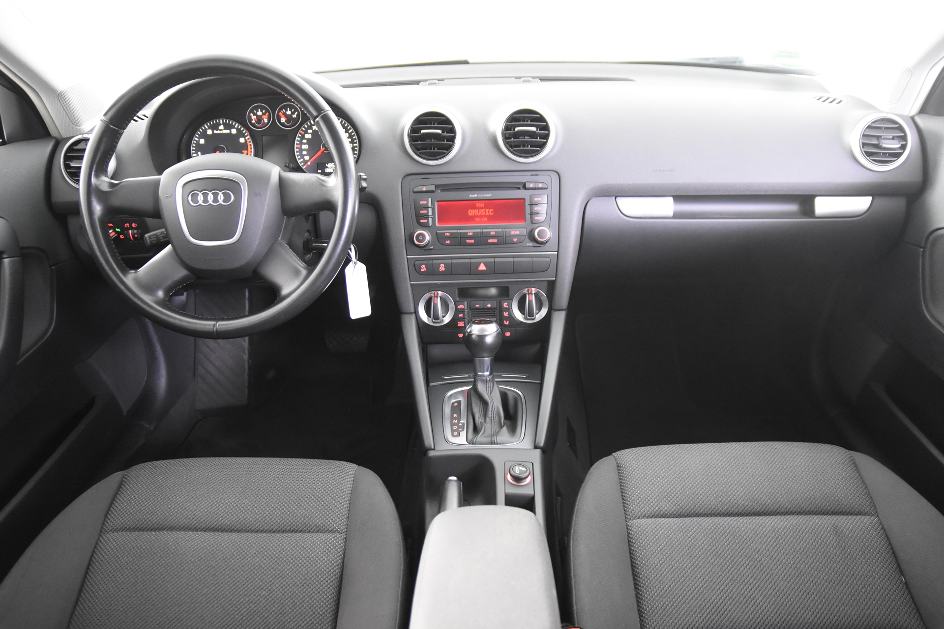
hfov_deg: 70.4
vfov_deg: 50.4
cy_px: 314
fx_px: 669
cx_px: 472
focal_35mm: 26
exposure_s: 1/25
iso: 4500
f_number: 2.8
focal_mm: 17
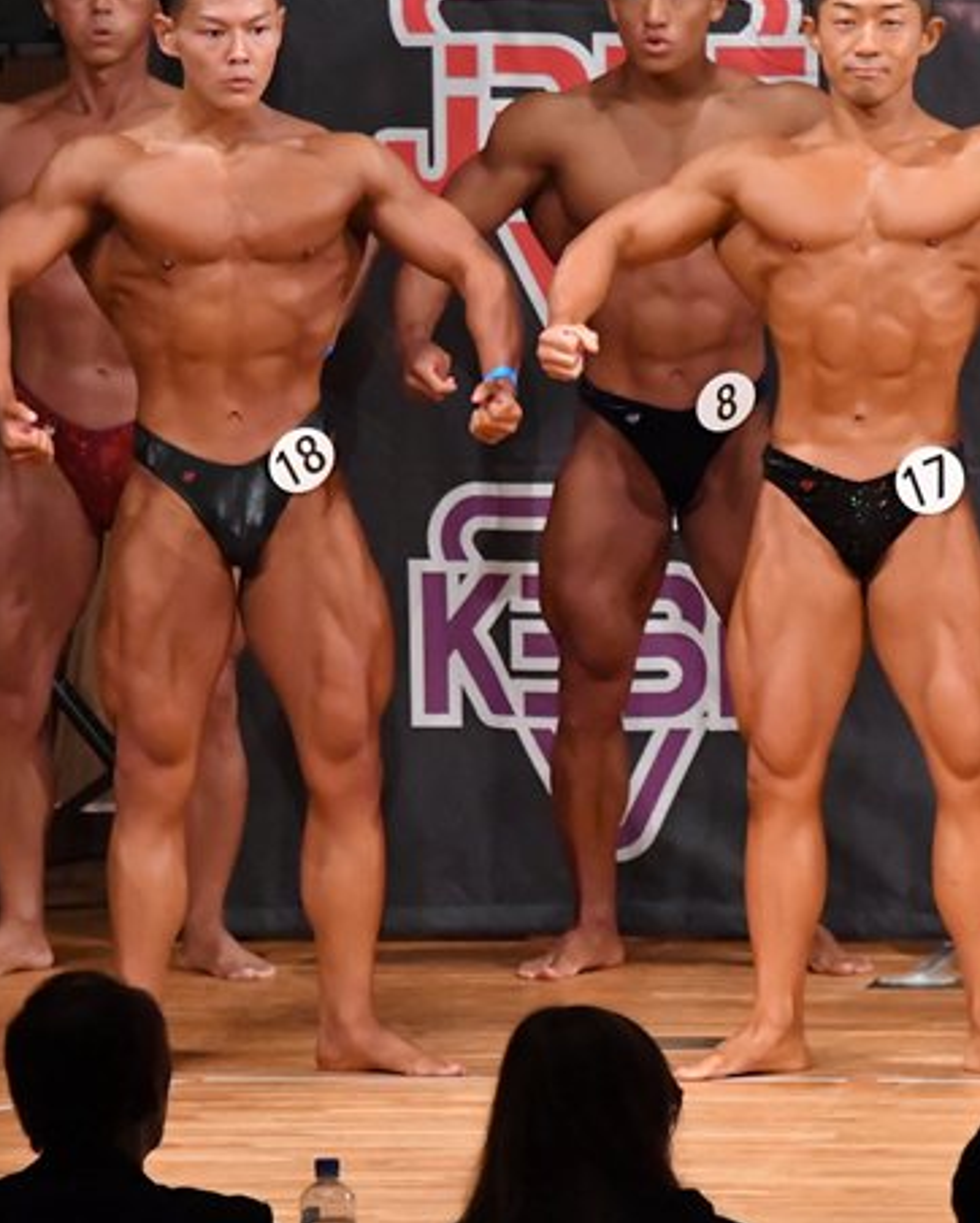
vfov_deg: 4.5
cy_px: 590
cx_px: 605
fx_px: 15724
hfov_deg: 3.6
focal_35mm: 434
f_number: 5.6
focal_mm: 180
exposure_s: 1/400
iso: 10000
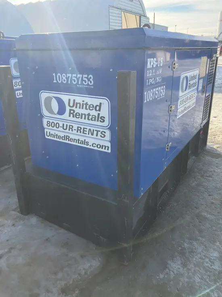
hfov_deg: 49.8
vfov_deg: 63.4
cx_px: 111
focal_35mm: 28
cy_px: 148
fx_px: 239
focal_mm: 3.99
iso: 32
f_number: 1.8
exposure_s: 1/810
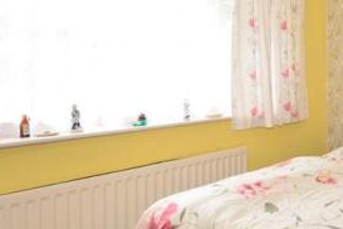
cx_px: 337
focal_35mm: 36
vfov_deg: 36.4
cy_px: 71
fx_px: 343
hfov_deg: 45.5
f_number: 5
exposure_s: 1/100
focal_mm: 10
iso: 200
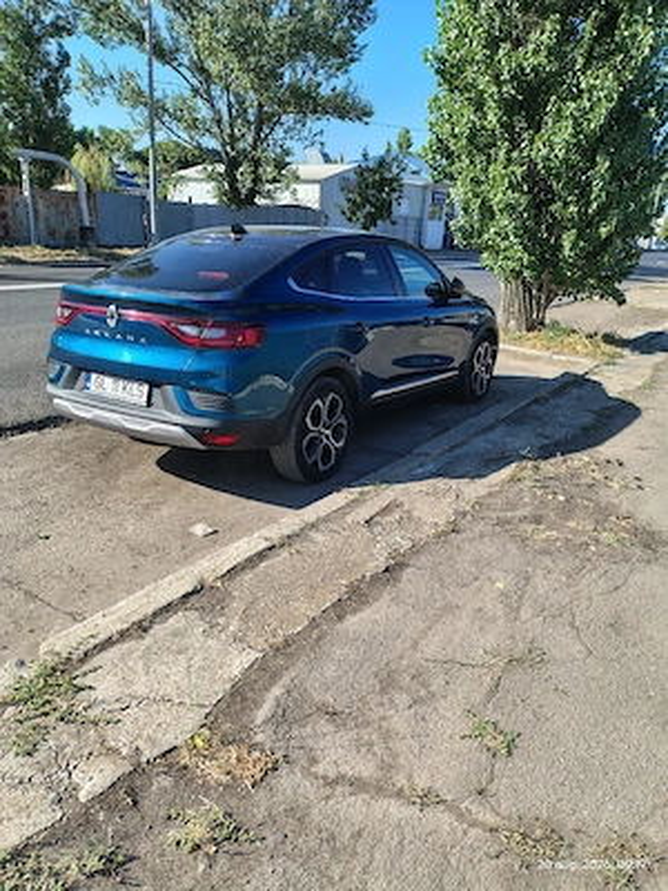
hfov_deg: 54.9
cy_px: 446
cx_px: 334
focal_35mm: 25
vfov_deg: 69.4
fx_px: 643
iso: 144
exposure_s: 1/909
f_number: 1.7
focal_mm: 4.71
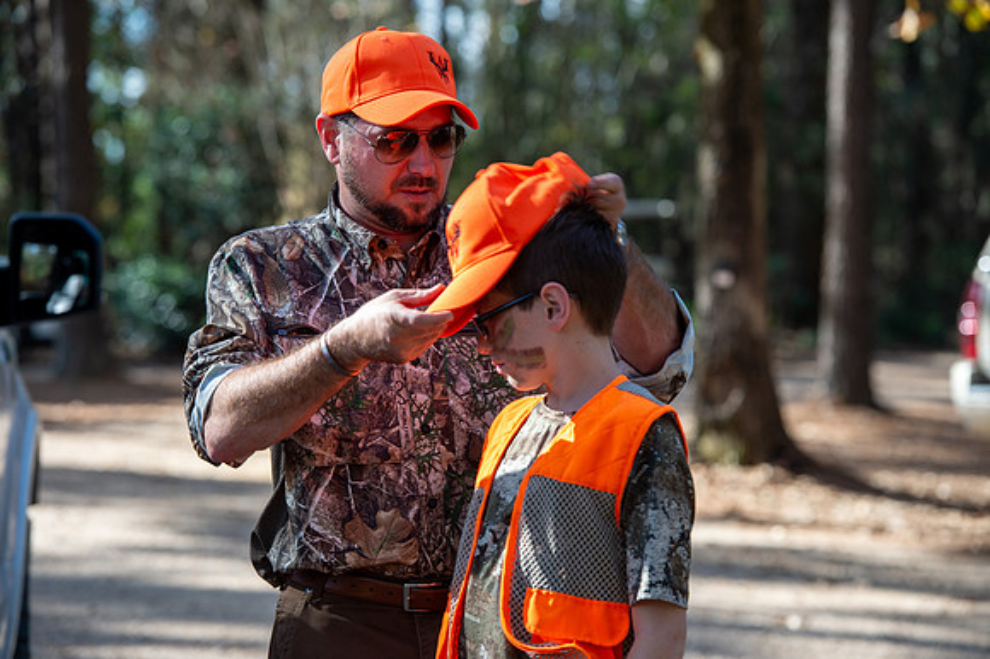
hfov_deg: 13.7
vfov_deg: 9.1
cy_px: 330
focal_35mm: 150
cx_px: 495
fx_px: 4122
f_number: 5.6
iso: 100
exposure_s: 1/100
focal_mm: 150
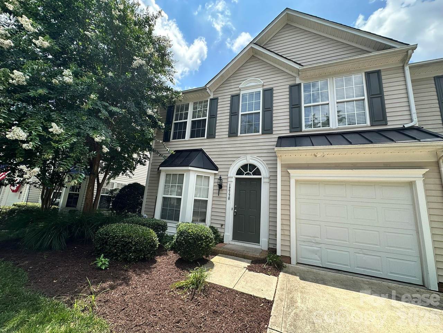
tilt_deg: +10.9
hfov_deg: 102.1
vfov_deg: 85.7
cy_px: 166
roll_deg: -4.2
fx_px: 179
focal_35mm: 14
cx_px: 222
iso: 50
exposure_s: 1/997
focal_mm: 2.22
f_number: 2.2
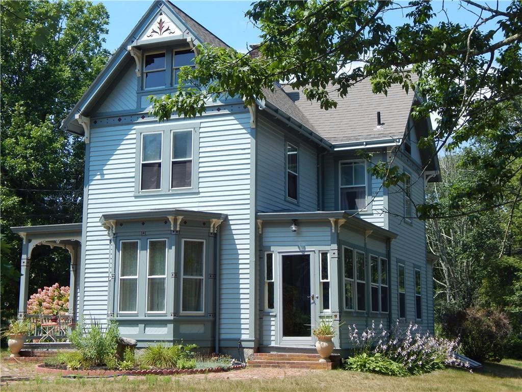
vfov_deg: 27.0
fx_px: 814
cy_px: 196
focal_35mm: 54
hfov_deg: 35.5
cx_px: 261
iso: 125
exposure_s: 1/800
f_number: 3.8
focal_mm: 9.7
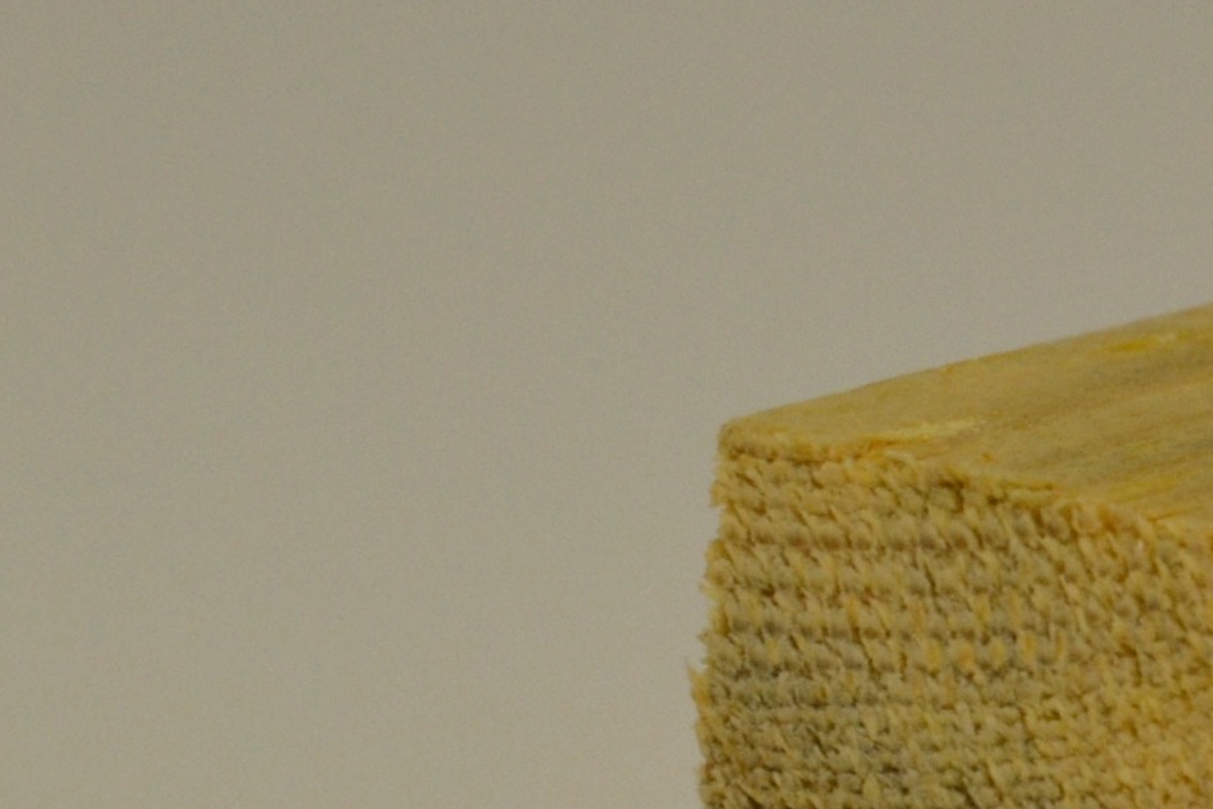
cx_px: 1534
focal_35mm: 540
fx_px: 18194
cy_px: 462
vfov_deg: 2.5
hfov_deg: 3.8
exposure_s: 1/125
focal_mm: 98
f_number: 8
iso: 320
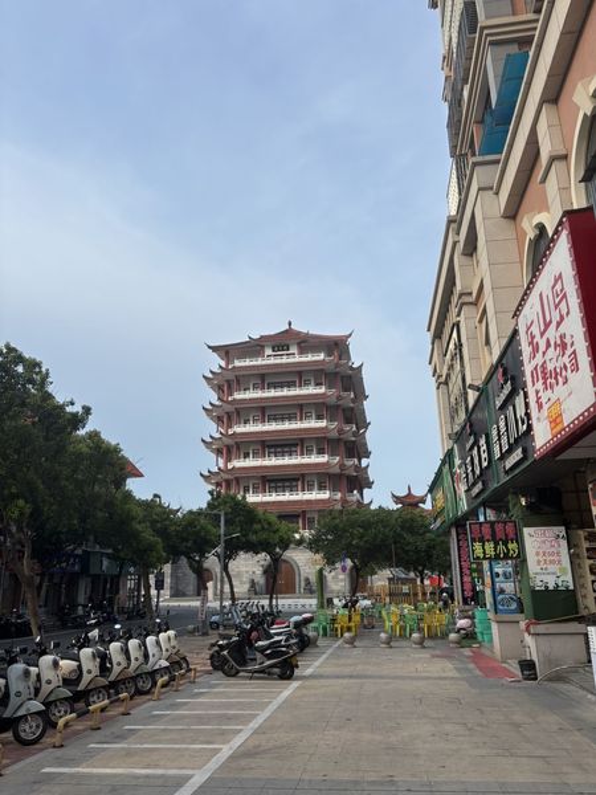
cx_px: 298
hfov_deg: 53.1
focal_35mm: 26
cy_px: 398
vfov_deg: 67.3
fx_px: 597
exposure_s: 1/2398
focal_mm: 5.96
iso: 50
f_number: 1.6
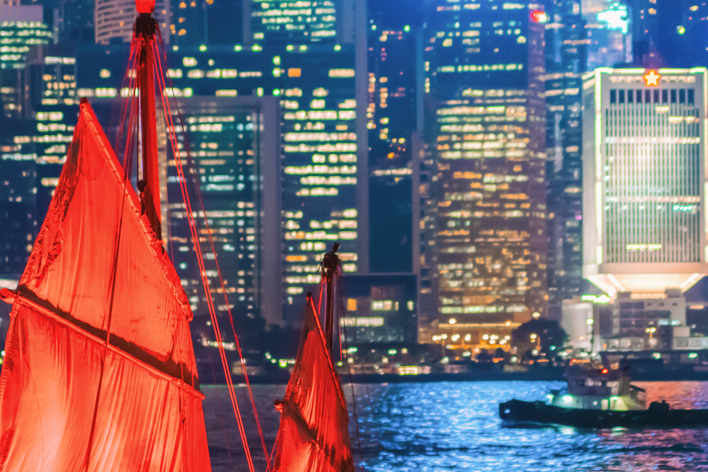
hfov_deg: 10.8
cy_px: 311
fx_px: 3737
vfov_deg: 7.2
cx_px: 338
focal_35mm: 190
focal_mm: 55
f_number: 1.8
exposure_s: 1/100
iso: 1000
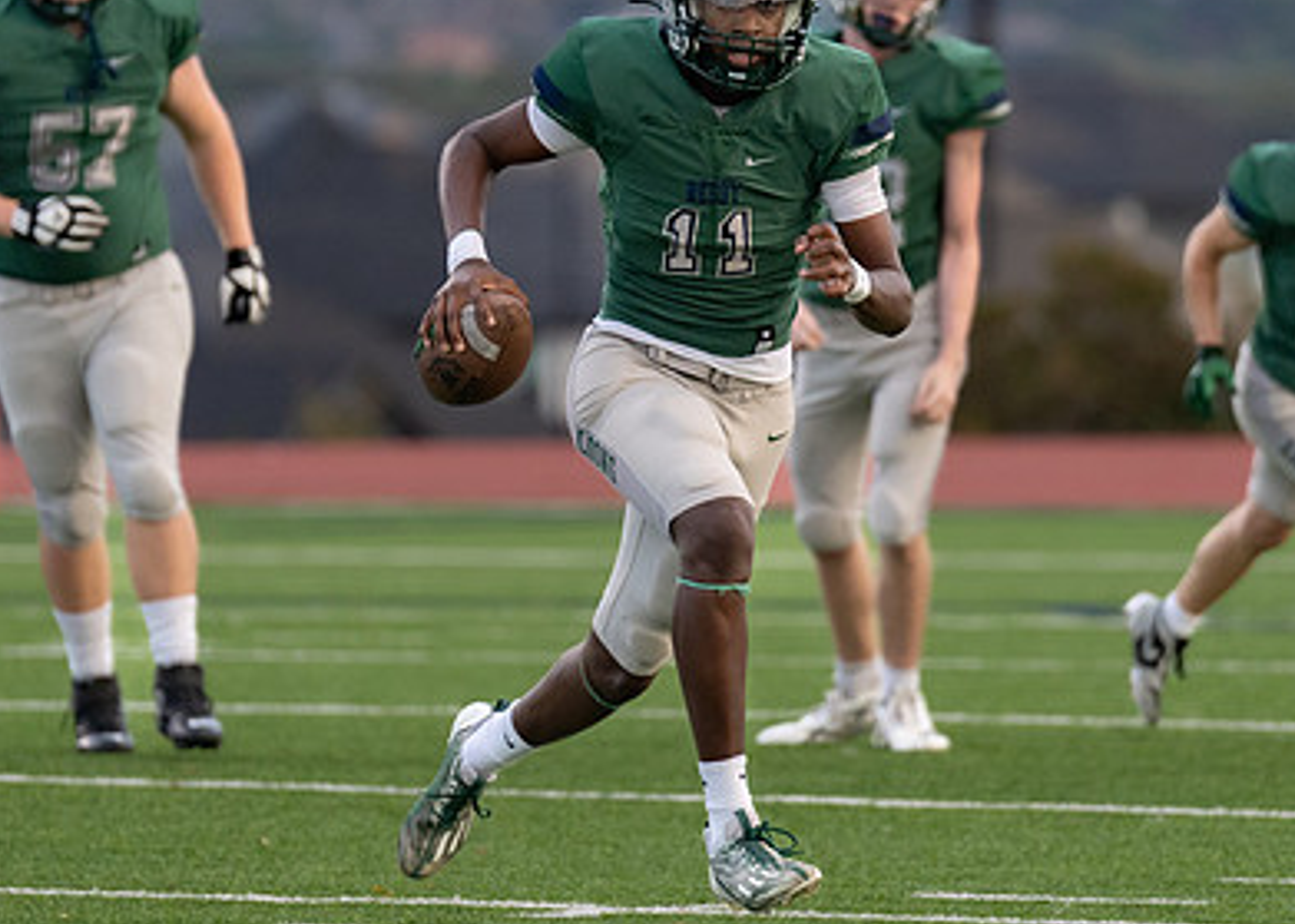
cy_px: 300
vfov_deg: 2.7
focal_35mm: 532
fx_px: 19560
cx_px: 734
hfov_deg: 3.8
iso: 500
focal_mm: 200
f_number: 2.8
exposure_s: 1/1250
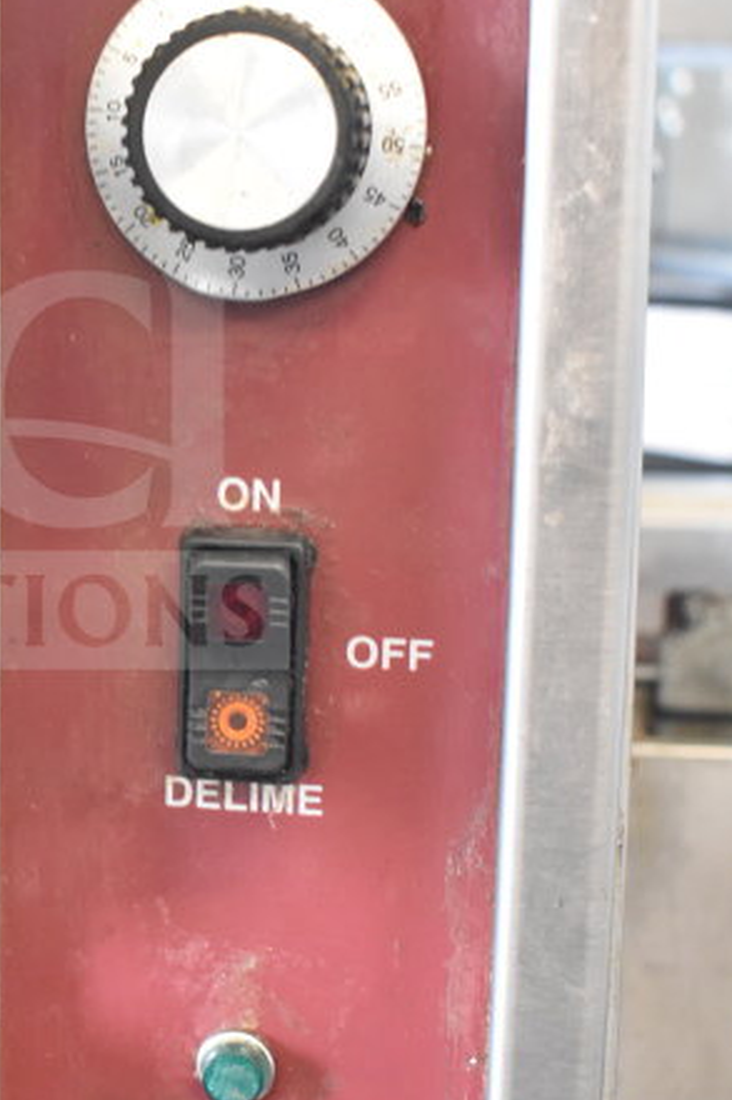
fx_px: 2382
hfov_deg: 17.1
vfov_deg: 26.0
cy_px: 471
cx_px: 7
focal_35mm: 78
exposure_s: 1/40
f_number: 4
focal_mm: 25
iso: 2500
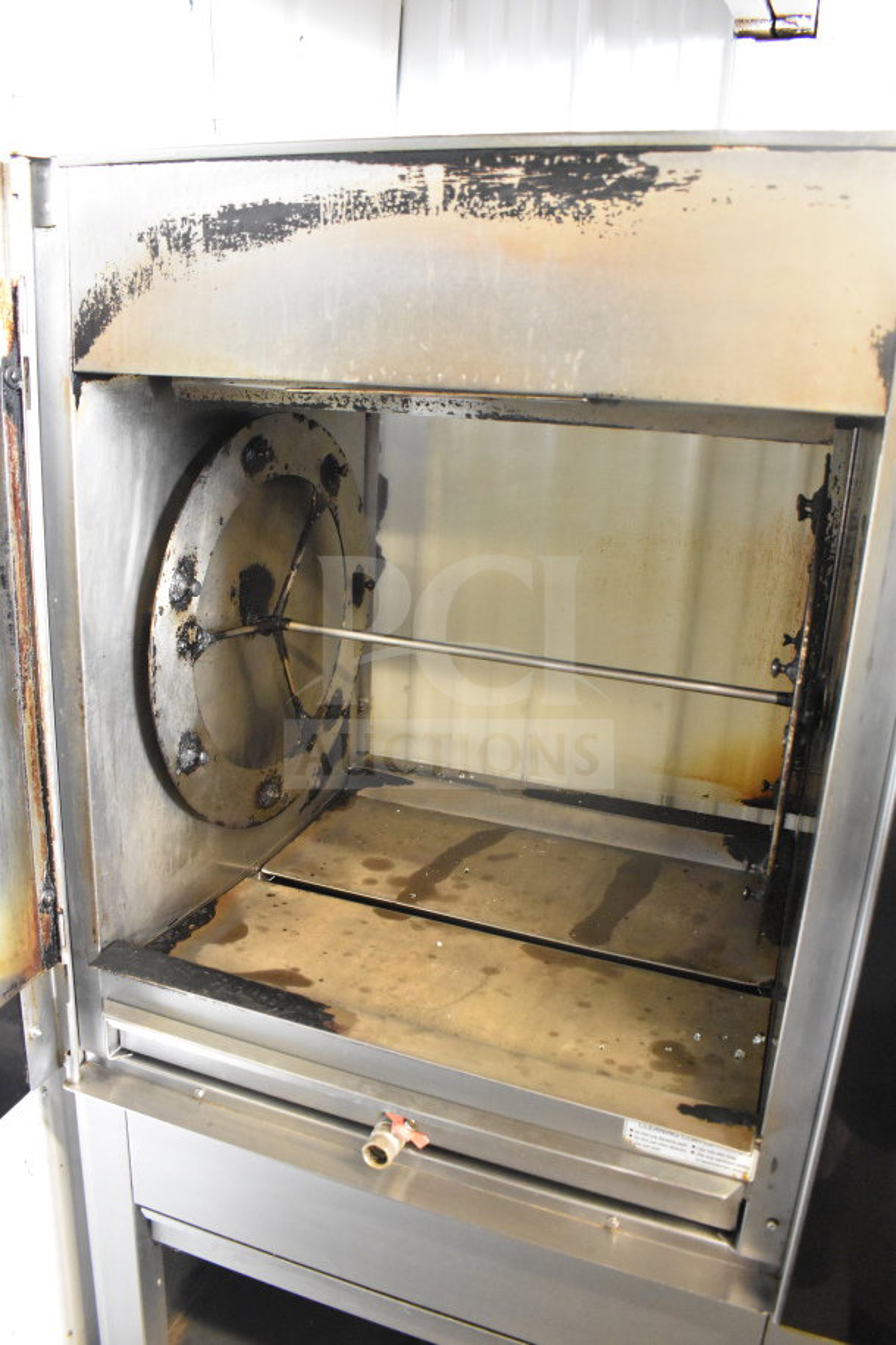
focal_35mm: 27
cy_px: 672
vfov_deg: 67.4
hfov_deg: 47.9
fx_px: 1008
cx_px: 448
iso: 5600
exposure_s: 1/30
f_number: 3.5
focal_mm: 18
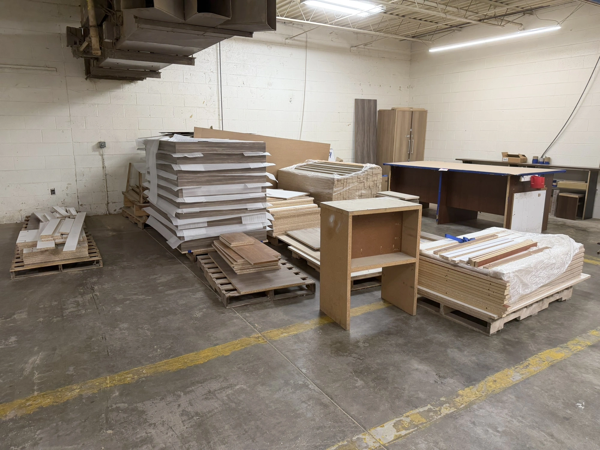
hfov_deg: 71.6
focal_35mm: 24
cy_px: 225
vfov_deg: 56.8
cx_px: 300
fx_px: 416
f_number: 1.78
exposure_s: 1/120
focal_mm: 6.76
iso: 200
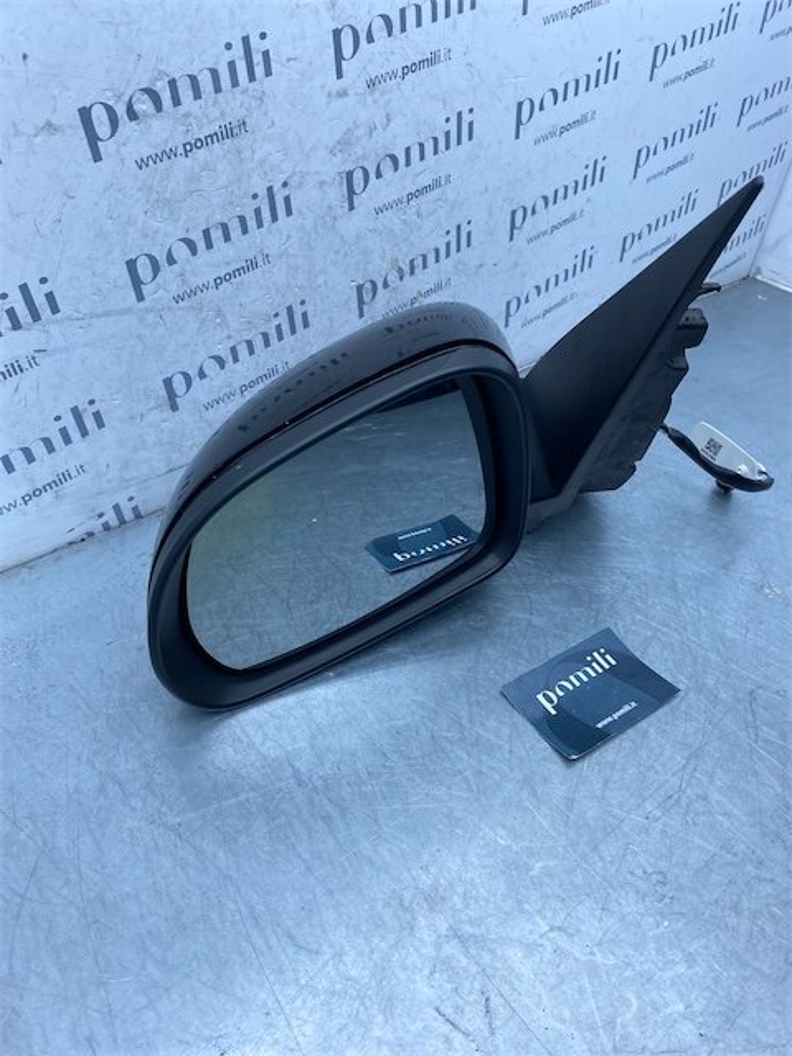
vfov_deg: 67.3
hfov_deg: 53.1
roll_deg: -6.2
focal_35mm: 26
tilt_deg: -38.4
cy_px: 528
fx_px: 793
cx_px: 396
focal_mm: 4.25
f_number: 1.8
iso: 32
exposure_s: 1/877
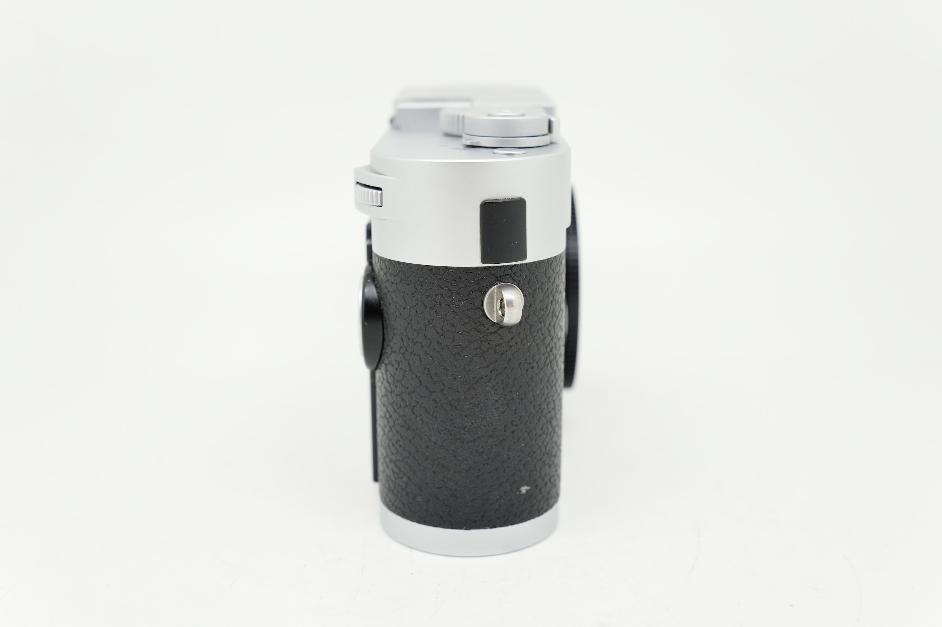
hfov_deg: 45.4
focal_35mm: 43
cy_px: 314
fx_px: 1125
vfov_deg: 31.2
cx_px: 471
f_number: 8
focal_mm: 43
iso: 800
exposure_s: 1/100
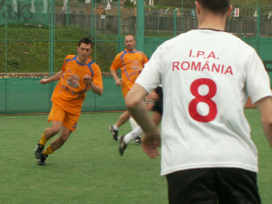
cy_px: 103
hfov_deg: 16.9
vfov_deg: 12.9
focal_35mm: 115
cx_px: 38
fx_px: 904
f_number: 5
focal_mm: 10.33
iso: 50
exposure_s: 1/100
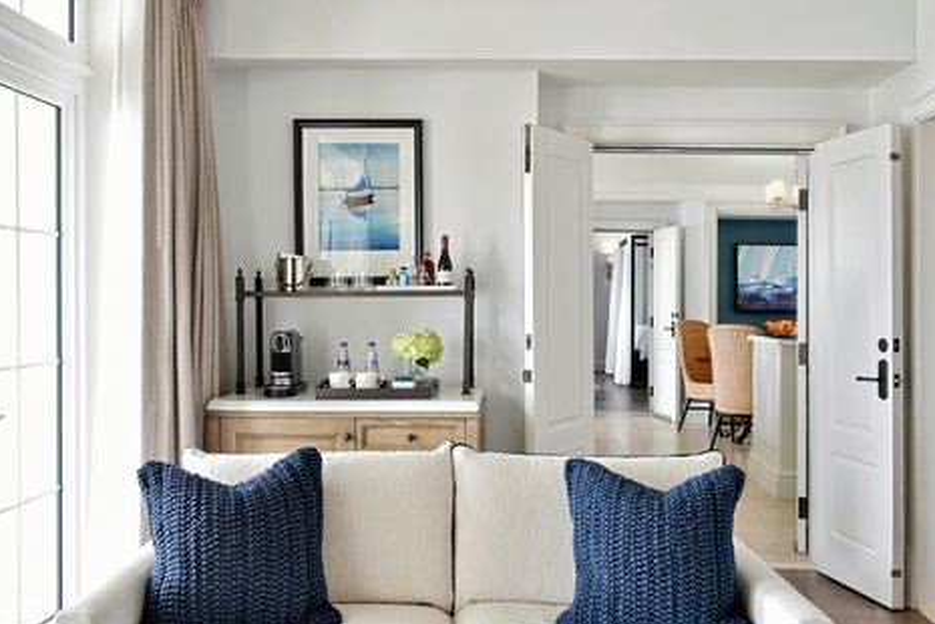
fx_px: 857
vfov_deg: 40.0
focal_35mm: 33
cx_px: 477
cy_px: 304
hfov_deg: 57.2
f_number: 16
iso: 200
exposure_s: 1
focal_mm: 32
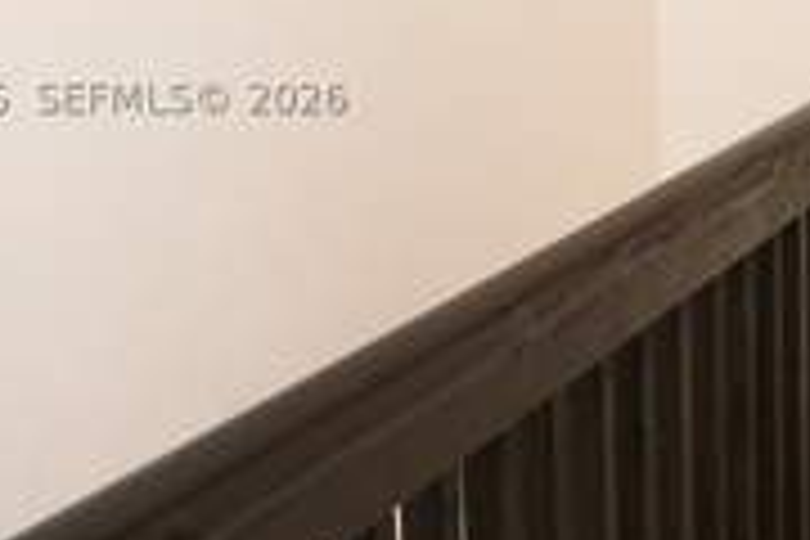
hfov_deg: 21.0
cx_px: 846
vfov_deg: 14.6
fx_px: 2092
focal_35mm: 93
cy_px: 92
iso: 500
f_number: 8
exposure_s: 1/125
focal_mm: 35
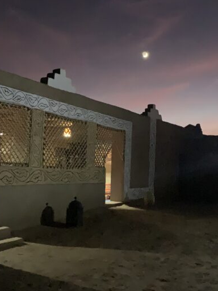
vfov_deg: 36.8
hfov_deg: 28.0
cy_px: 131
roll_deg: -2.1
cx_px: 130
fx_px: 437
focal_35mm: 52
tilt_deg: +6.7
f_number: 1.8
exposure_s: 1/4
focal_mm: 4.25
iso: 2500
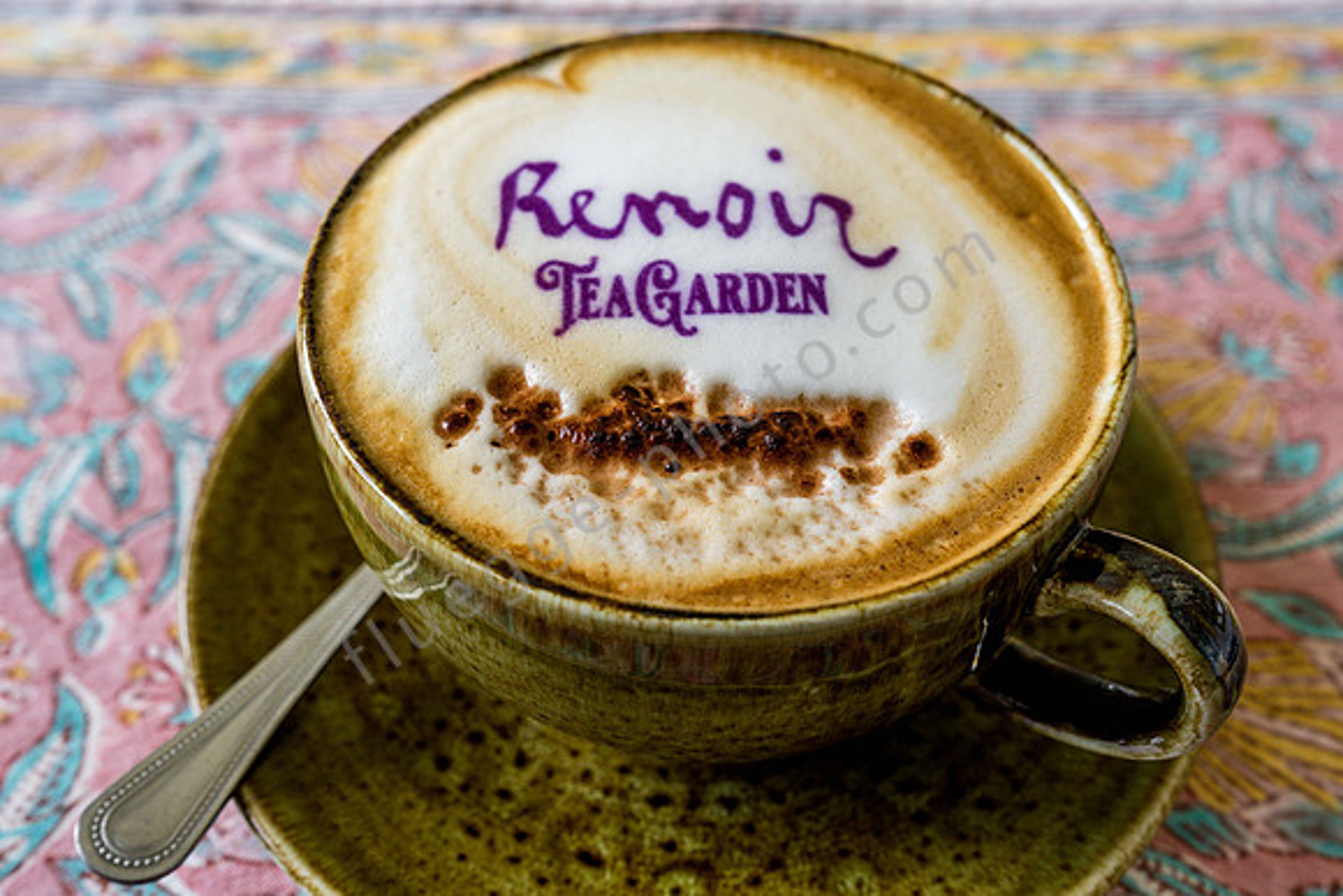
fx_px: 1604
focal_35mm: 43
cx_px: 672
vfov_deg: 31.2
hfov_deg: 45.4
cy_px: 448
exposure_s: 1/250
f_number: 8
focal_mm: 43
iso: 640
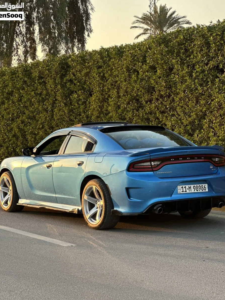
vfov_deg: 22.5
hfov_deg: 17.0
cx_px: 109
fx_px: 754
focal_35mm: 87
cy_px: 166
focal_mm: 9
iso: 64
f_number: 2.8
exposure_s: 1/121
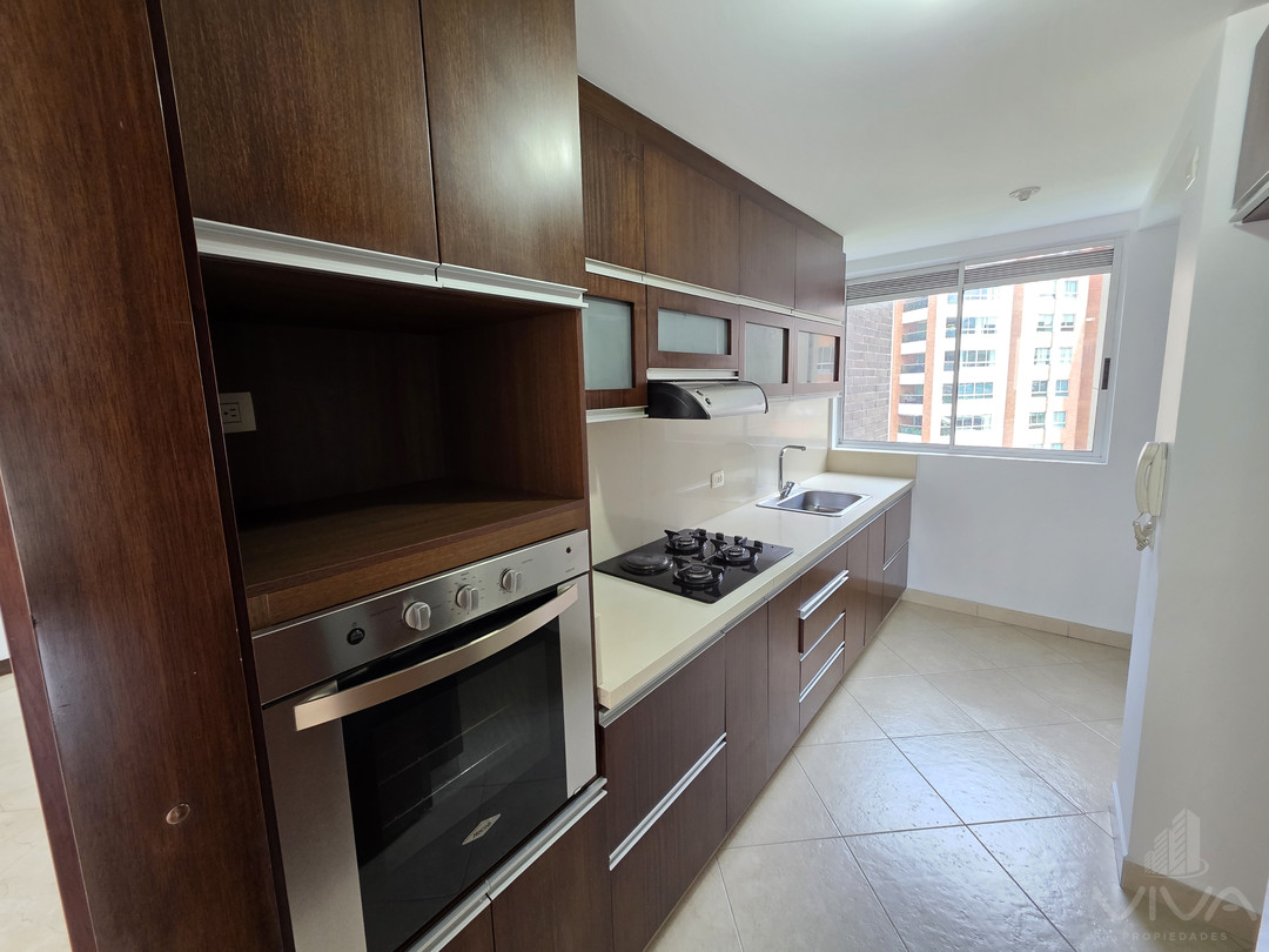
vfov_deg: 89.9
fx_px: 477
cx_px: 634
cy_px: 476
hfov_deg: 106.2
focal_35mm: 13
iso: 200
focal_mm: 2.2
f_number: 1.9
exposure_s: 1/120
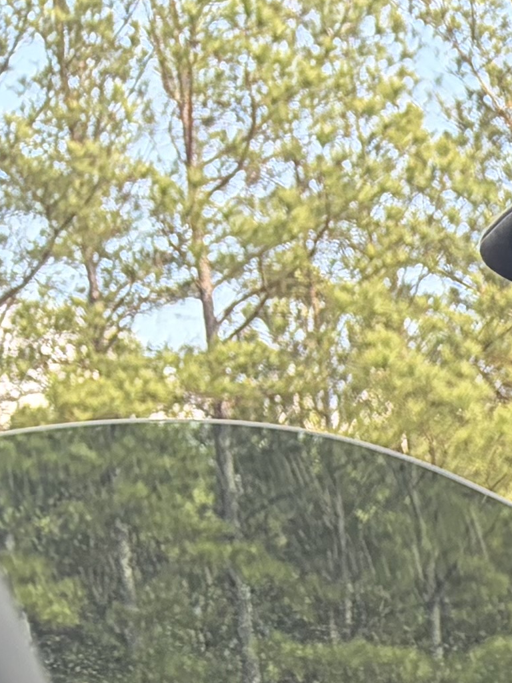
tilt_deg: -9.5
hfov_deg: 8.3
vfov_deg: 12.2
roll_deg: +3.1
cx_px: 1655
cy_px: 1326
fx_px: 2860
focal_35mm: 145
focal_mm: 5.96
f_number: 1.6
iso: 64
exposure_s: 1/355
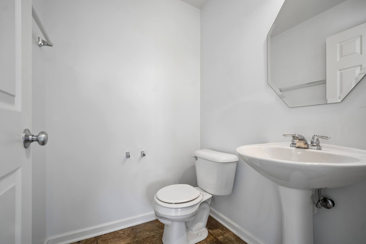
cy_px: 122
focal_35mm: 14
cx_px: 183
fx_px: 142
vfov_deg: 81.2
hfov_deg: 104.3
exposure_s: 1/13
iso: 640
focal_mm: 14
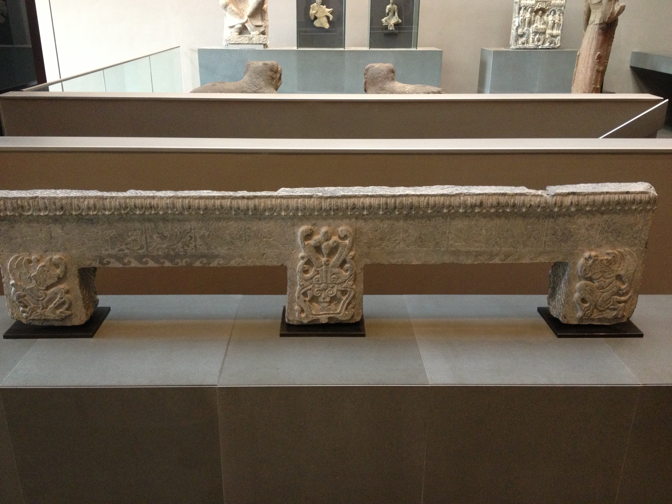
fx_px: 679
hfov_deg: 52.6
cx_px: 336
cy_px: 252
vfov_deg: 40.7
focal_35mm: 35
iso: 250
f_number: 2.4
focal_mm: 4.28
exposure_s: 1/20
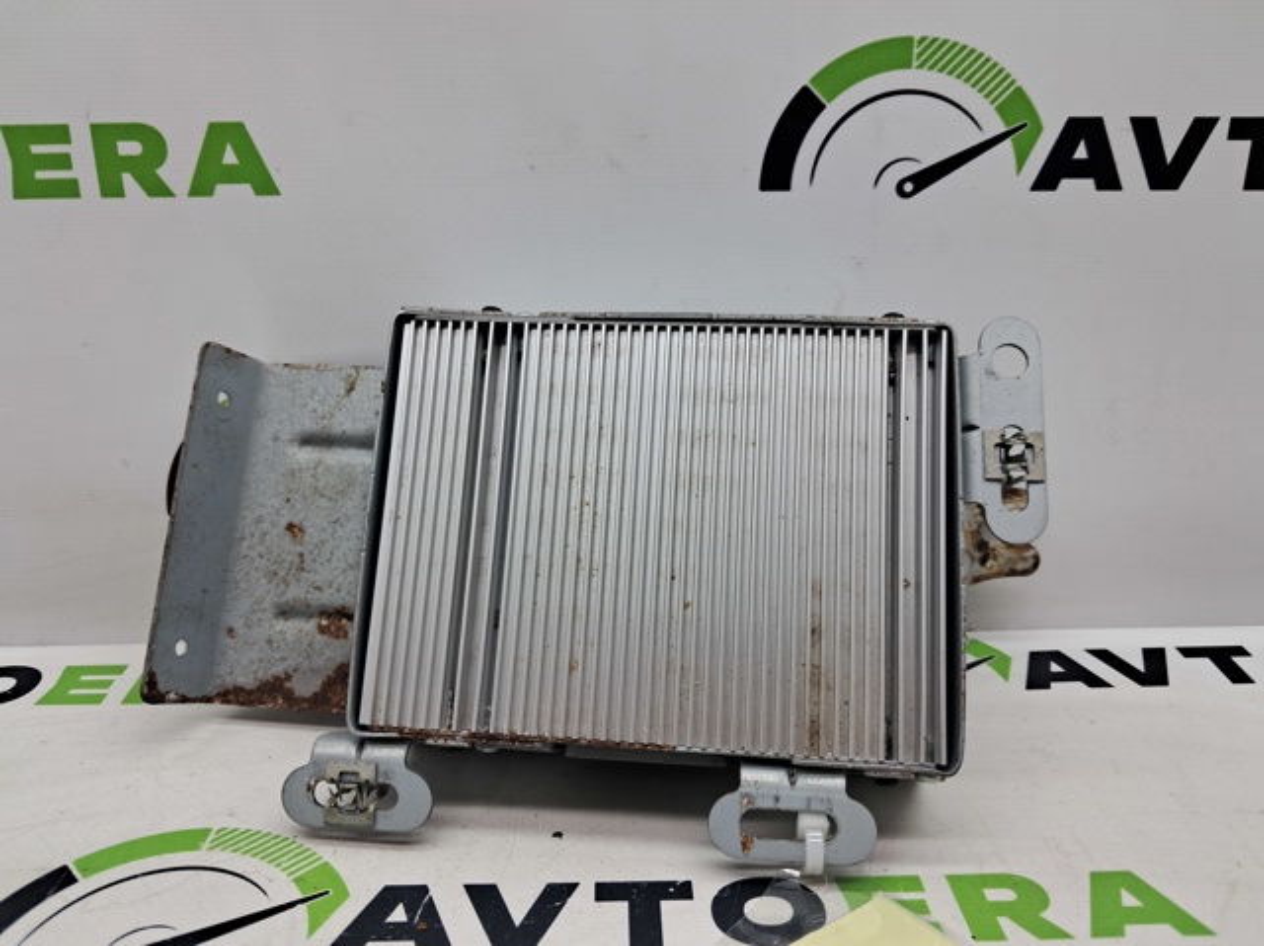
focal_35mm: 27
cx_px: 632
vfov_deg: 51.3
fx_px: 985
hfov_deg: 65.4
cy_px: 473
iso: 50
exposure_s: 1/100
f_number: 1.8
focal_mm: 4
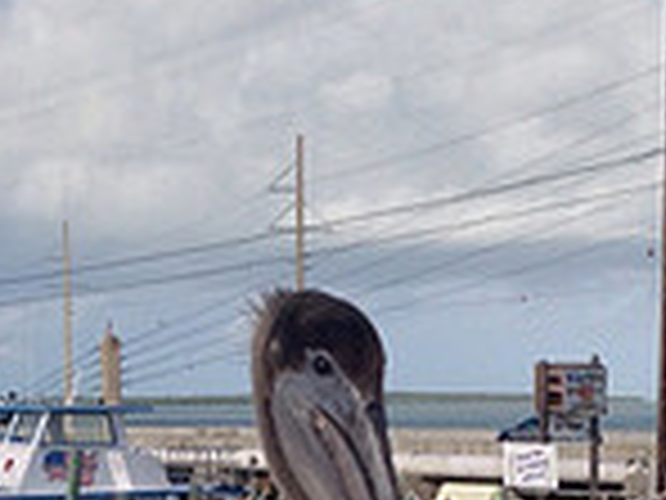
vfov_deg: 11.2
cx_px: 387
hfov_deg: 15.3
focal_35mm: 129
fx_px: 2482
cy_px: 624
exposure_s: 1/1695
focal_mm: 4.12
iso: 50
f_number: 2.4
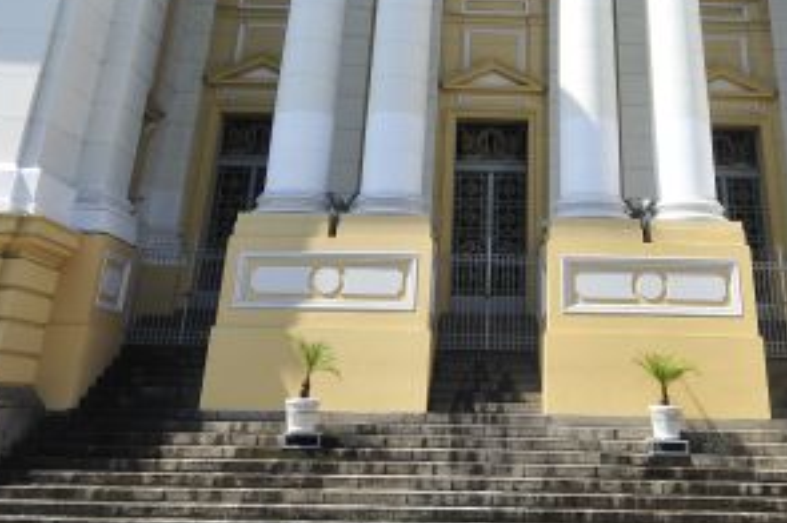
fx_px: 852
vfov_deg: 31.0
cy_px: -28
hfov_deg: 48.9
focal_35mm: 39
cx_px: 515
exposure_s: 1/200
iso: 200
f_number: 10
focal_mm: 12
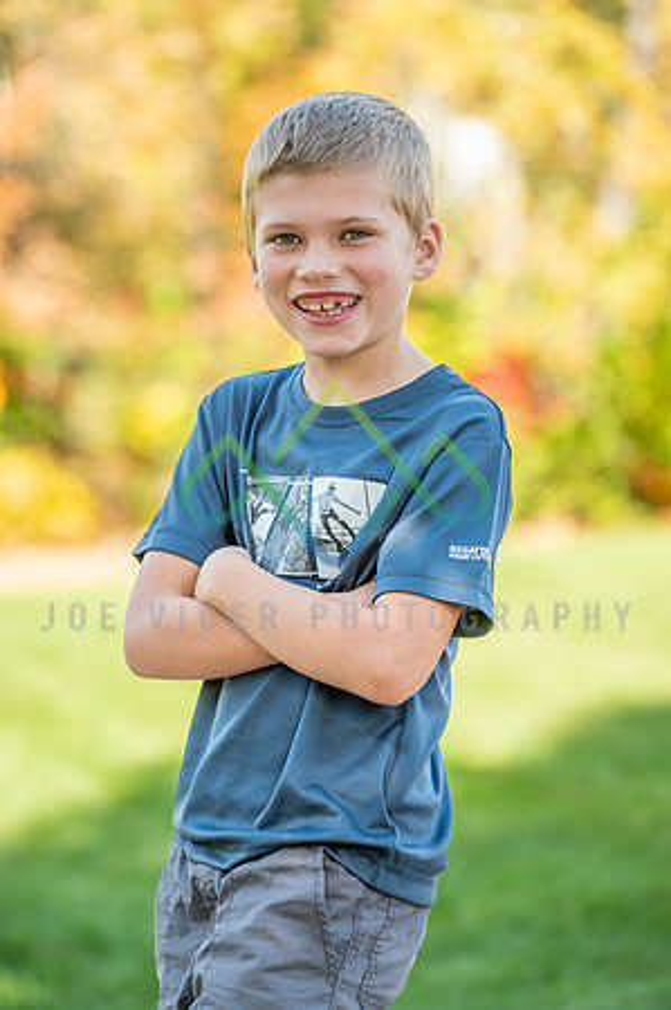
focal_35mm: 195
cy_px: 505
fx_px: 5464
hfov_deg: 7.0
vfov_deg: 10.6
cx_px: 336
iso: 100
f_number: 6.3
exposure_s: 1/100
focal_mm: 195
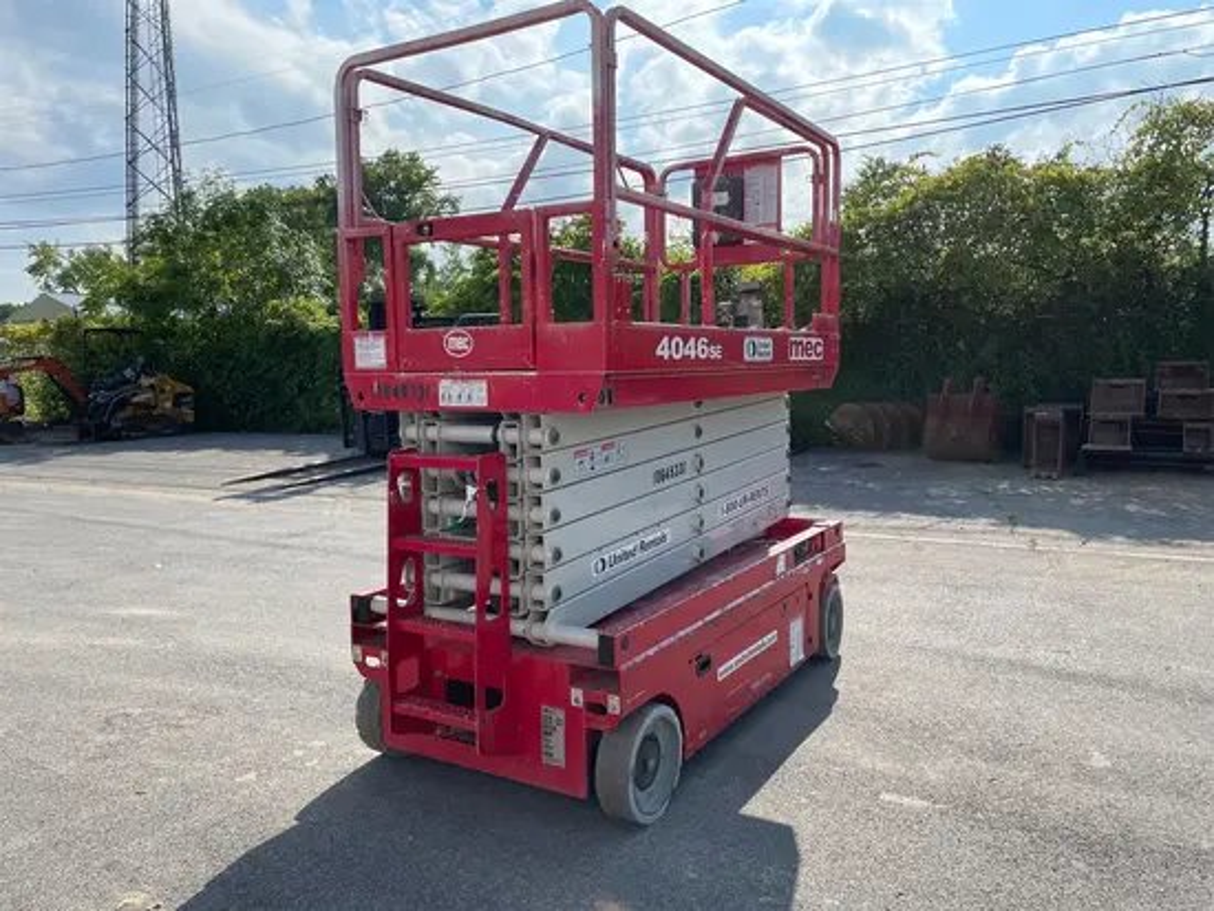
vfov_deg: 53.1
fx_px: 912
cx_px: 607
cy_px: 456
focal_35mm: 26
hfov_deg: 67.3
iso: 50
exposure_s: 1/3610
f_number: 1.6
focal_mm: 4.2
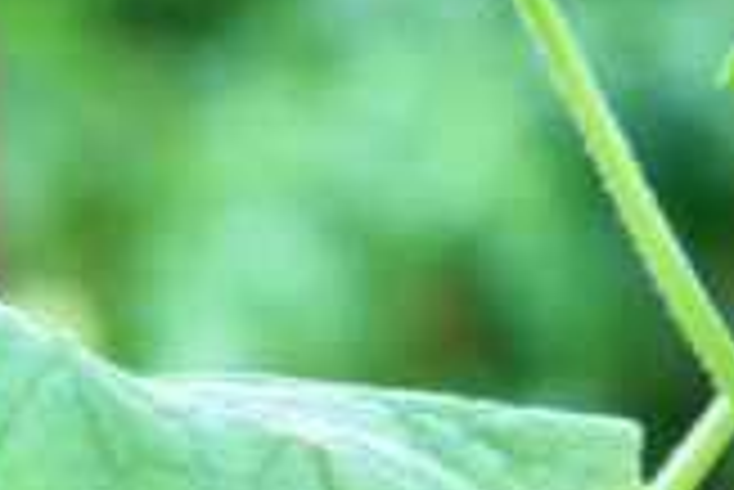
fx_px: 6428
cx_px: 1810
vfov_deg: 4.4
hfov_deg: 6.2
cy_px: 405
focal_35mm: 315
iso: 250
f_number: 2.8
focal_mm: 50
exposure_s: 1/160
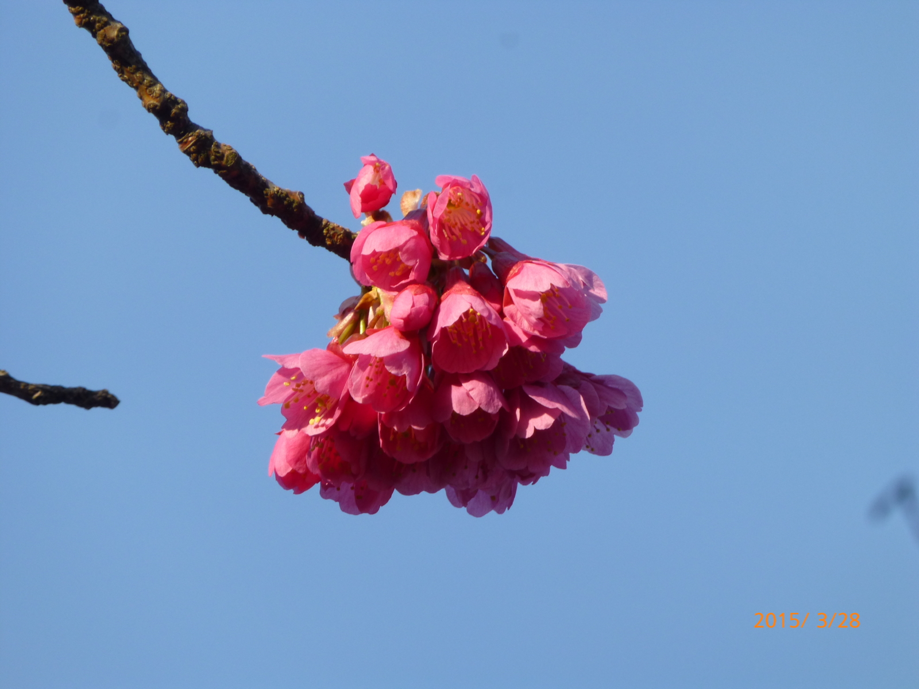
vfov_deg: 3.1
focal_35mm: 480
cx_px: 460
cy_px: 344
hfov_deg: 4.1
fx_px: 12743
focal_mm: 86
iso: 100
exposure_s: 1/125
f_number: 6.4
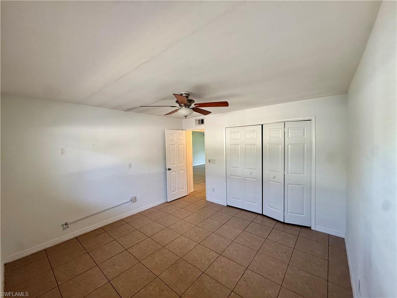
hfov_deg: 102.1
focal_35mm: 14
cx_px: 198
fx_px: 161
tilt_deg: -2.0
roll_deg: +0.8
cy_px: 149
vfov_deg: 85.7
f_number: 2.2
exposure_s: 1/120
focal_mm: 2.22
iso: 320
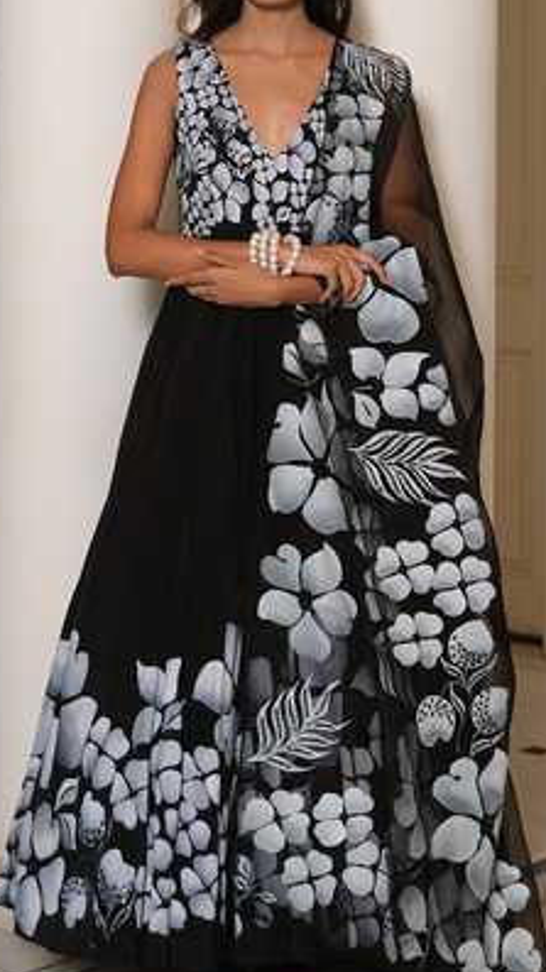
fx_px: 1391
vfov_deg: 38.5
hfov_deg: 22.2
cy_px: 435
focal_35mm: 54
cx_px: 274
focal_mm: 26
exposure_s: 1/56
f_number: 4
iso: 800
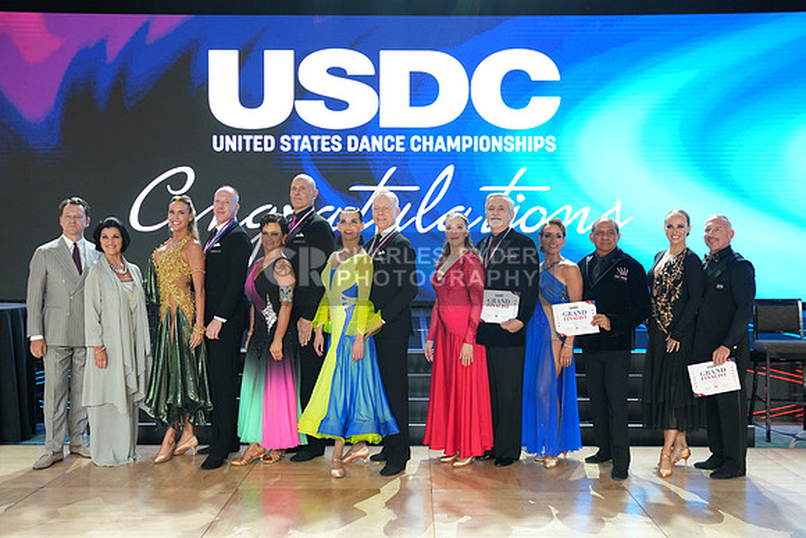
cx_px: 403
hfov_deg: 48.4
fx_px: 896
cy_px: 269
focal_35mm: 40
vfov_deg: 33.4
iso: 2500
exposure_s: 1/400
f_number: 4
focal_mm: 40
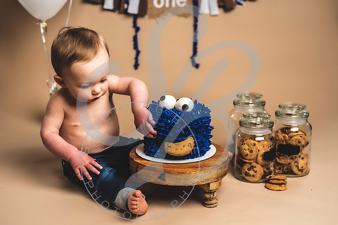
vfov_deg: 23.4
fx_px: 544
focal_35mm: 58
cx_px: 169
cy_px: 112
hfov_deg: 34.5
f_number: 2.8
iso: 200
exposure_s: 1/125
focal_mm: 50
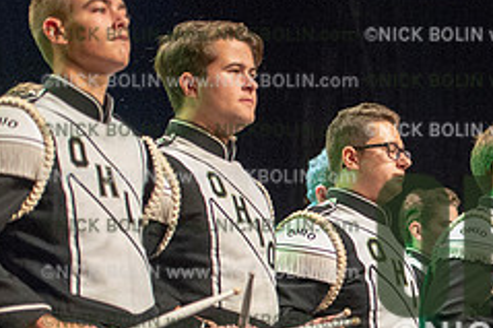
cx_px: 522
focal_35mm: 170
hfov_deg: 11.9
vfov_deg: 8.0
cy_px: 272
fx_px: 2326
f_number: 2.8
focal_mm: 70
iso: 8000
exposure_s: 1/800
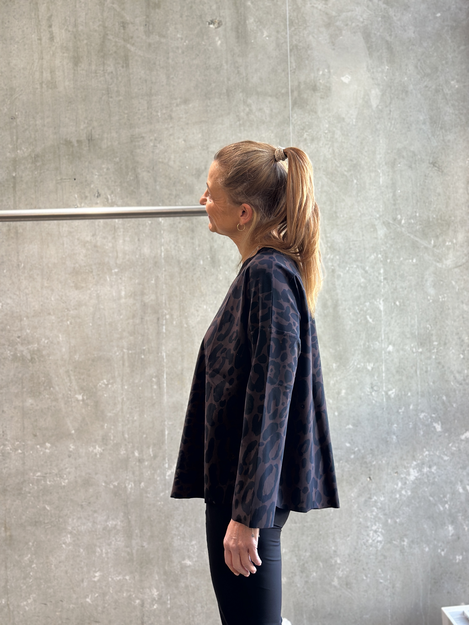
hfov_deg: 30.3
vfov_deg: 39.7
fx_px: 867
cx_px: 234
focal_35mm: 48
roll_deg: +2.4
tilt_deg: +0.0
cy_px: 312
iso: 125
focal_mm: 6.86
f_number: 1.78
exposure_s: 1/100
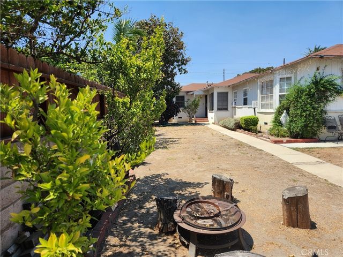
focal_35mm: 23
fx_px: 228
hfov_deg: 73.9
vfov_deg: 58.9
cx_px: 172
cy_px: 128
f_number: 1.8
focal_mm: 5.4
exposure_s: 1/1208
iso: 20
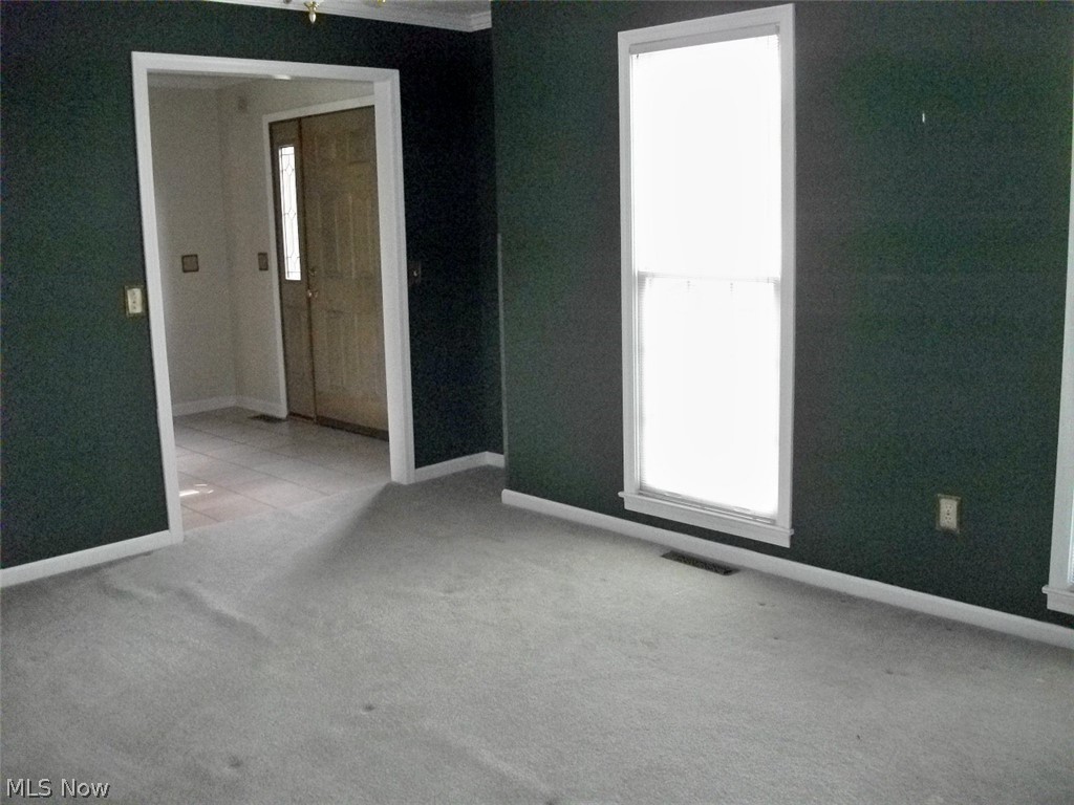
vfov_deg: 44.2
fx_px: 993
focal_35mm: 32
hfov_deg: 56.8
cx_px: 537
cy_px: 402
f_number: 2.9
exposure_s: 1/125
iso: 566
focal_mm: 5.7
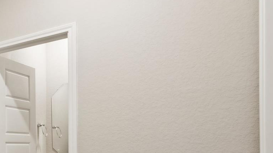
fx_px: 282
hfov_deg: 35.9
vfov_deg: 29.3
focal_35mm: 39
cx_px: -76
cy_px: 136
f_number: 8
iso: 500
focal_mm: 14
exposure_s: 1/6
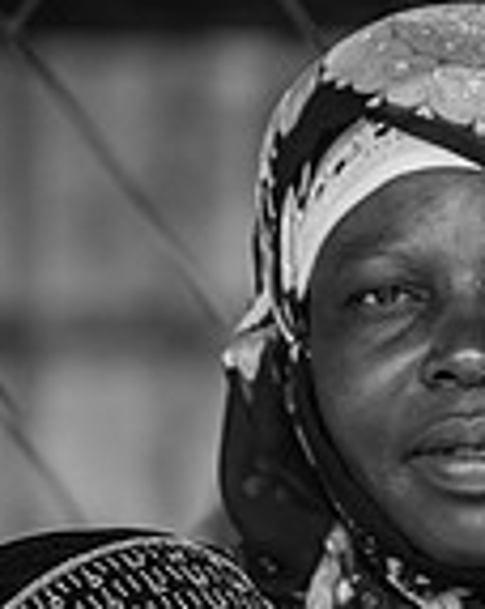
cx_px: 404
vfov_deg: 3.3
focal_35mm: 591
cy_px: 911
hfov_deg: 2.6
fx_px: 10627
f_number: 4
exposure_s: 1/200
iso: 800
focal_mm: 200
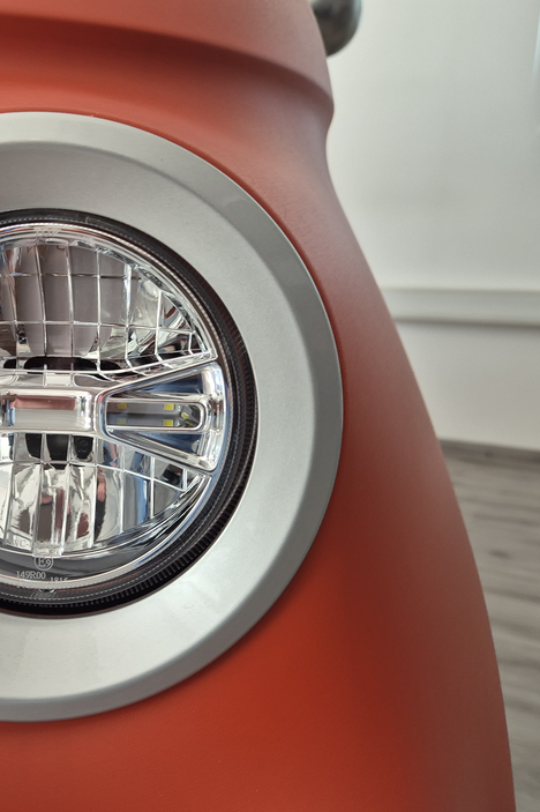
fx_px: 721
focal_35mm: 32
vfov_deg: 58.7
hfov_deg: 38.5
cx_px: 61
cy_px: 406
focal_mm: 5.4
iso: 160
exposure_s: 1/100
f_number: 1.8
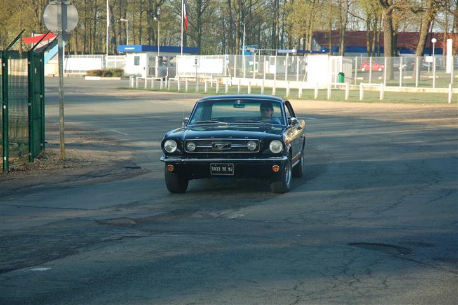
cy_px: 152
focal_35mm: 105
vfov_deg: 13.0
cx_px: 229
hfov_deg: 19.5
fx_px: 1335
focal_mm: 70
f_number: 5
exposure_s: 1/400
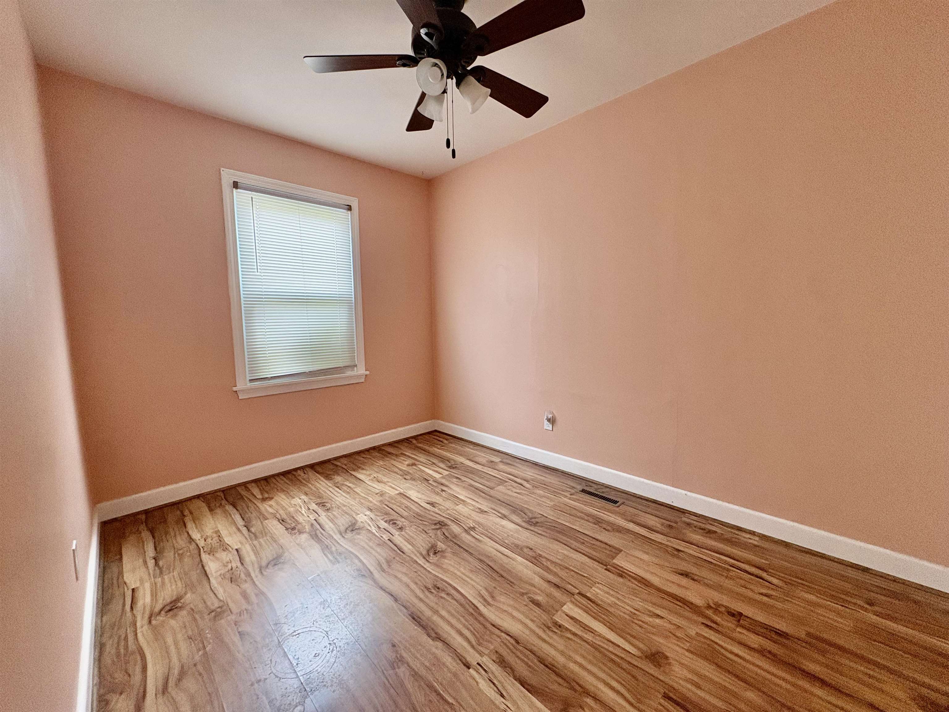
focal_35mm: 14
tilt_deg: -5.1
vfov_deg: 85.7
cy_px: 356
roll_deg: +1.1
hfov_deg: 102.1
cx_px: 474
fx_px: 384
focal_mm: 2.22
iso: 200
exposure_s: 1/69
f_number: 2.2
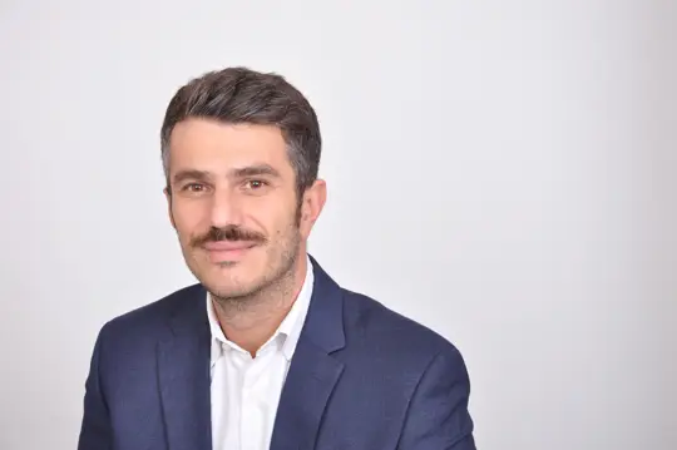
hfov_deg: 20.6
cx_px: 338
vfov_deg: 13.8
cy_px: 225
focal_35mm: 99
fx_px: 1860
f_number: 8
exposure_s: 1/125
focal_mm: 66
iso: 200
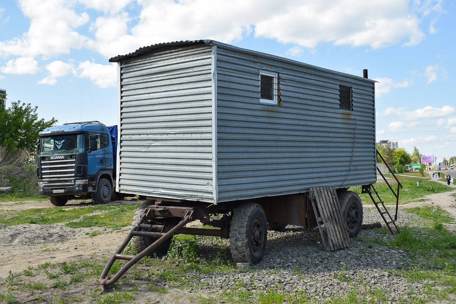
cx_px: 228
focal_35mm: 33
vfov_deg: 40.0
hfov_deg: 57.2
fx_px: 418
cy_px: 152
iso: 200
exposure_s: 1/500
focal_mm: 22
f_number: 6.3
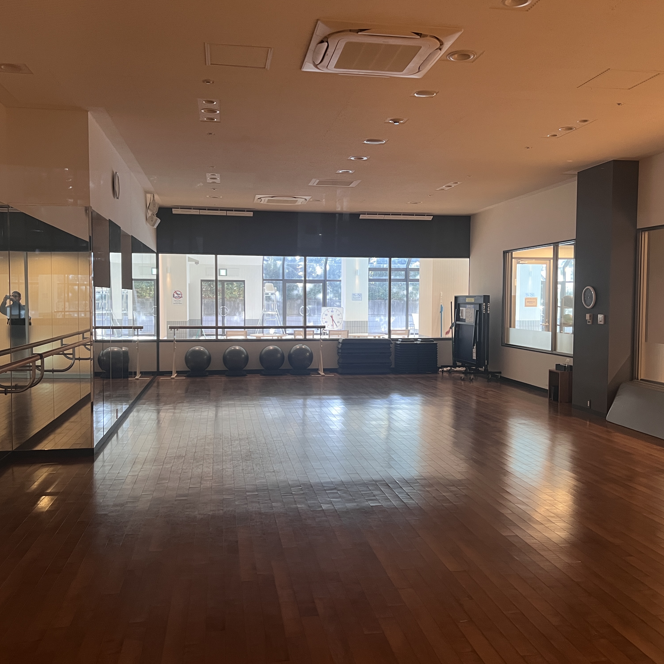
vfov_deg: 52.5
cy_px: 333
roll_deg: -0.4
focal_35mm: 31
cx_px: 329
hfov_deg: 52.5
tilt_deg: -2.9
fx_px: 673
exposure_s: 1/57
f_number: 1.5
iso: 160
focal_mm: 5.7
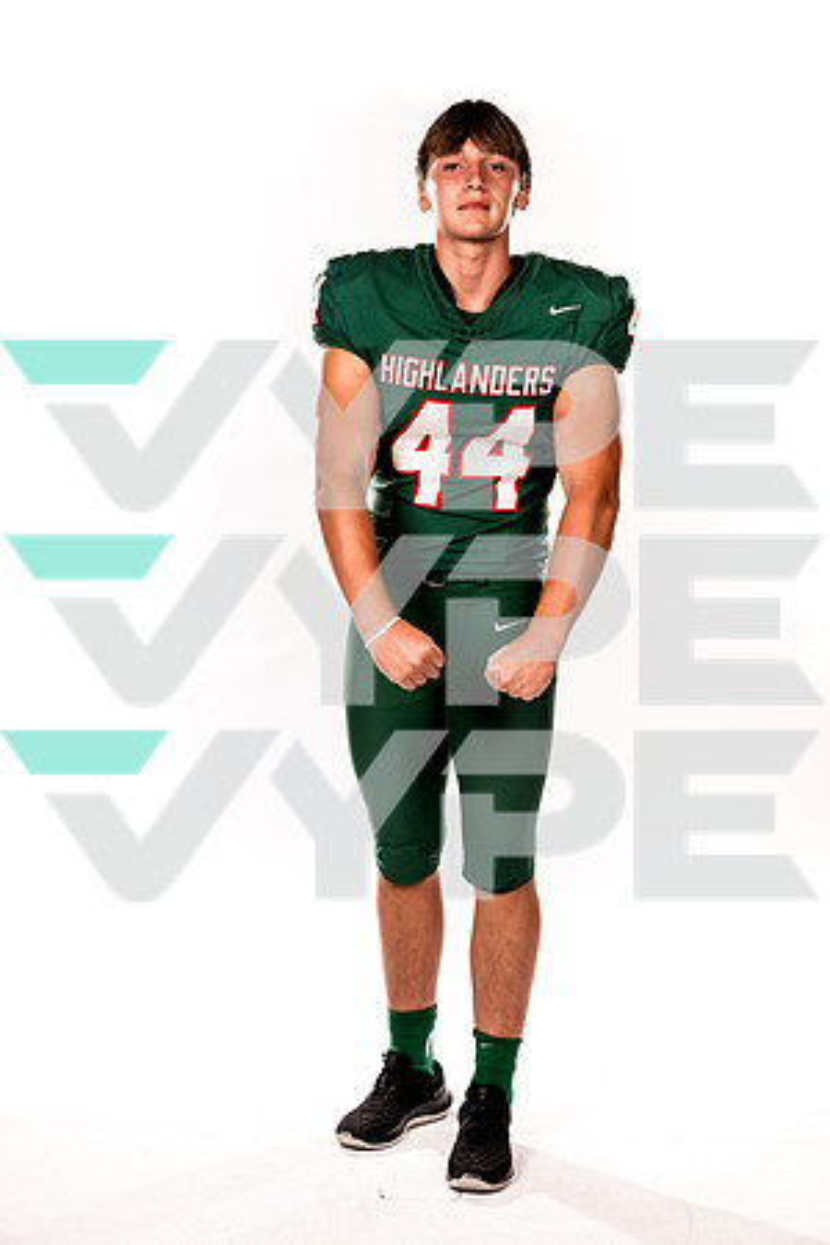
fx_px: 1798
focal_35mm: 52
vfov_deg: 38.2
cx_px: 415
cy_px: 622
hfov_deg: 26.0
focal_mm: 52
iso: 800
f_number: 8
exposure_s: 1/400
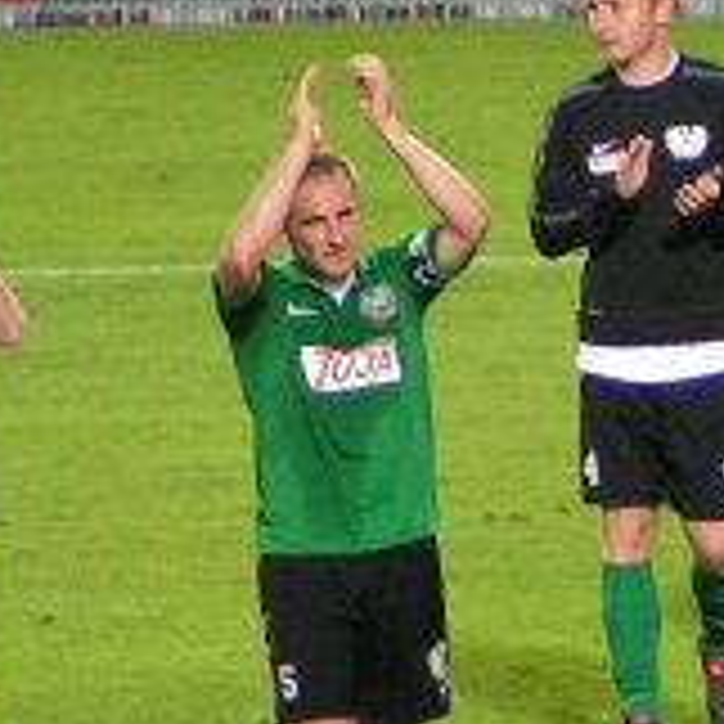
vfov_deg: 1.9
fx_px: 21415
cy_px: 211
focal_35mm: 905
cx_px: 1246
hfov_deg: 1.9
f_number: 3.5
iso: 200
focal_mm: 31.5
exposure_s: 1/100
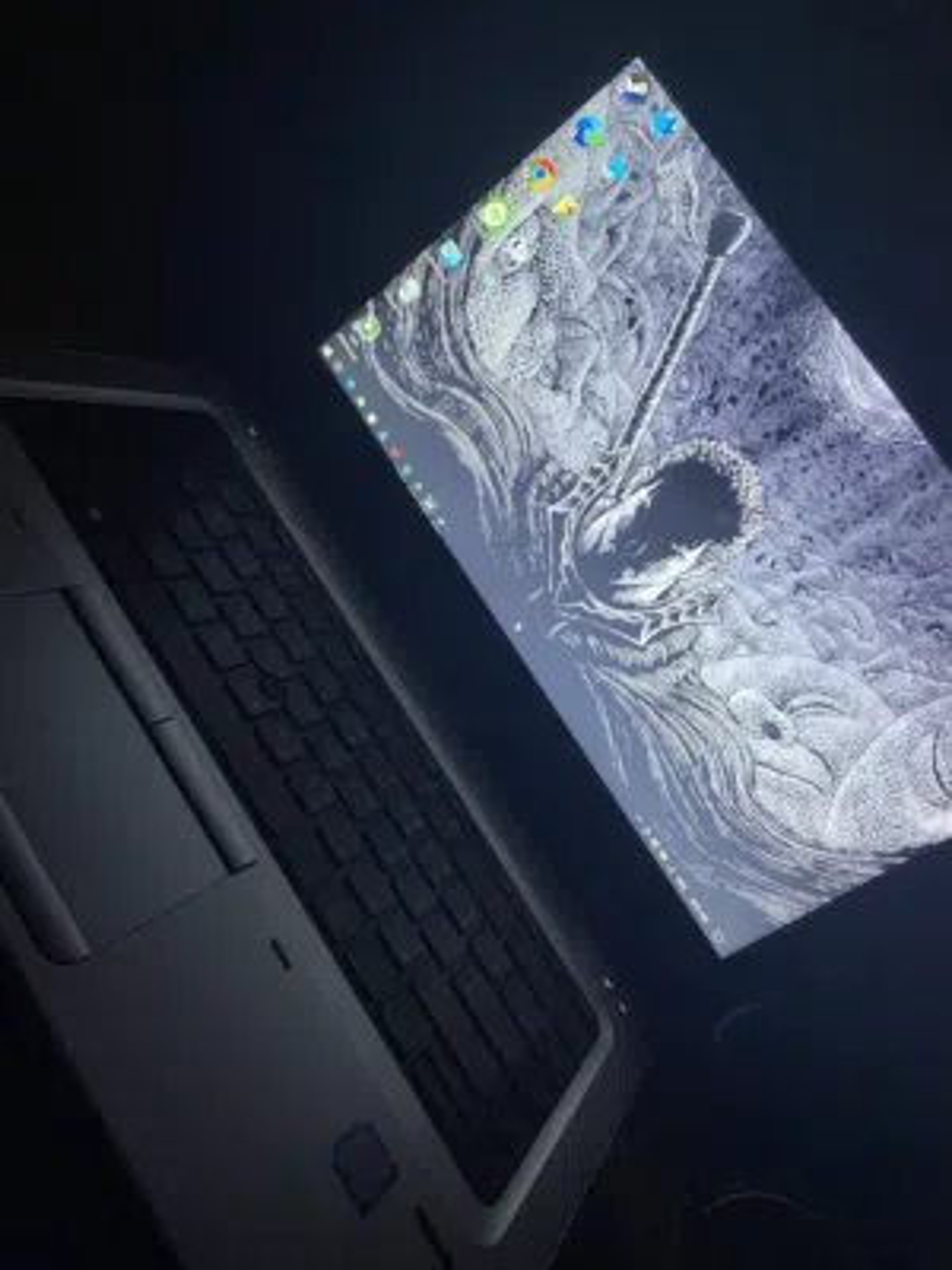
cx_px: 476
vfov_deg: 67.3
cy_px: 635
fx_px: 953
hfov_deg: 53.1
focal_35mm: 26
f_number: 1.8
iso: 320
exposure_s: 1/60
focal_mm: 4.25
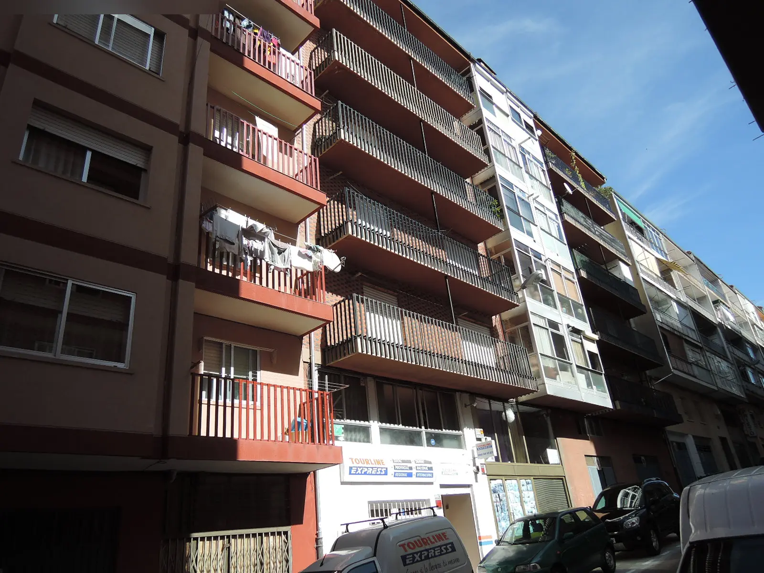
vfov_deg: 56.8
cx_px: 382
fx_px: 530
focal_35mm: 24
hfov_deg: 71.6
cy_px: 286
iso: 80
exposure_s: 1/125
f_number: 2.8
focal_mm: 5.1
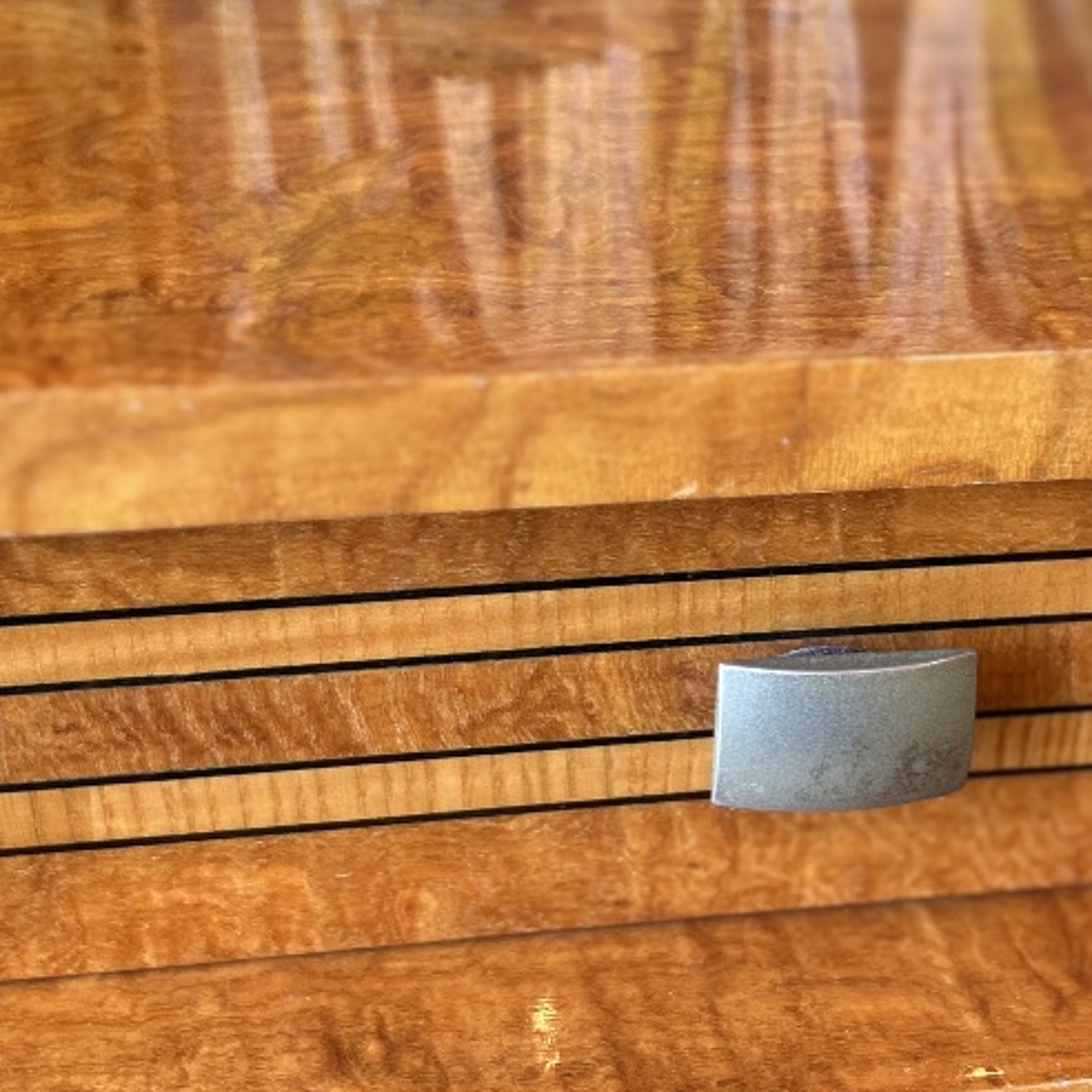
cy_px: 419
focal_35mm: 56
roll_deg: -2.4
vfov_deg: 30.5
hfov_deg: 30.4
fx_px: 1999
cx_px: 706
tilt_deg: -25.5
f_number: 1.5
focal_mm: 5.7
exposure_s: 1/50
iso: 80
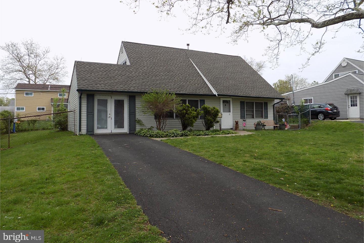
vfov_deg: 51.2
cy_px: 108
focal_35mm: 25
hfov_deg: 71.5
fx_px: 253
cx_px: 182
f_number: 3.1
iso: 80
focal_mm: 4.3
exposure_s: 1/160
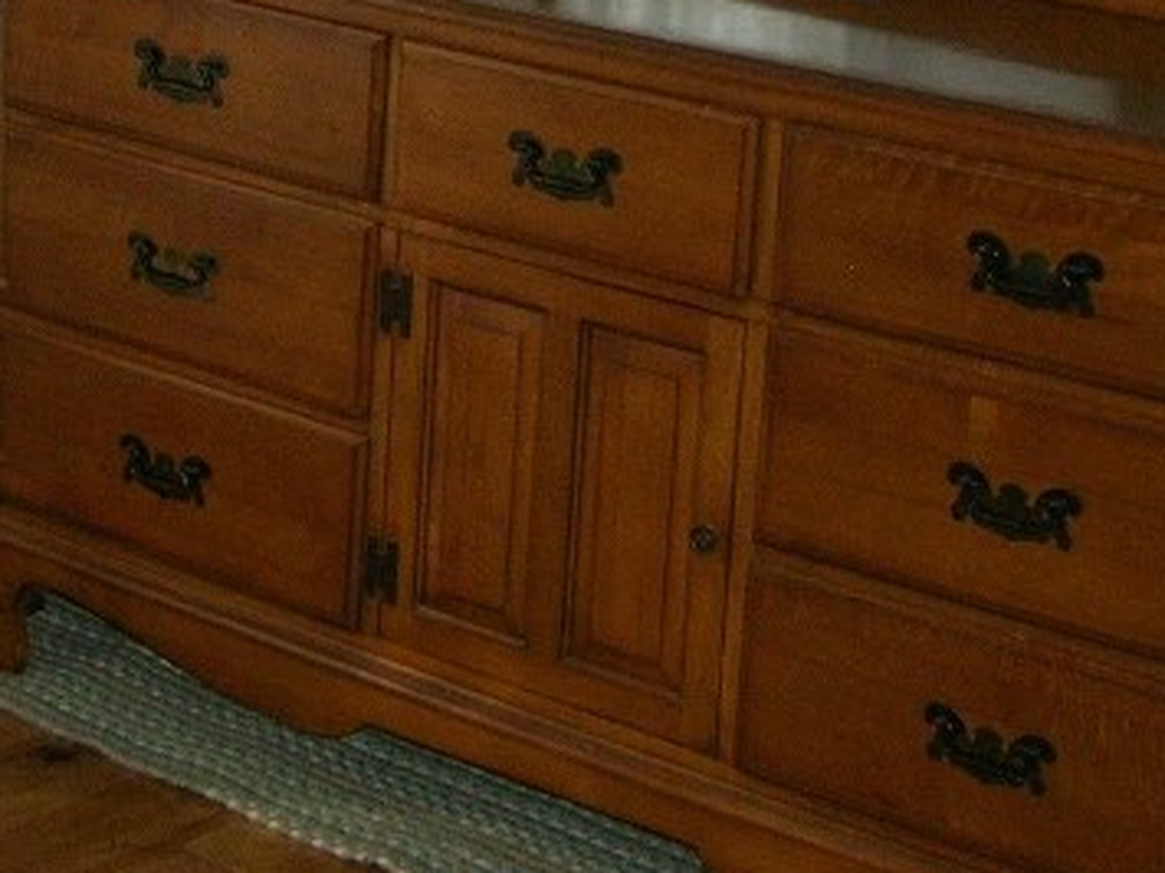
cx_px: 0
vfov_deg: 14.1
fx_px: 3398
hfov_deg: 18.9
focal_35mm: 101
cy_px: -236
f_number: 2.8
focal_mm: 8.9
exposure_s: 1/60.1
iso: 200
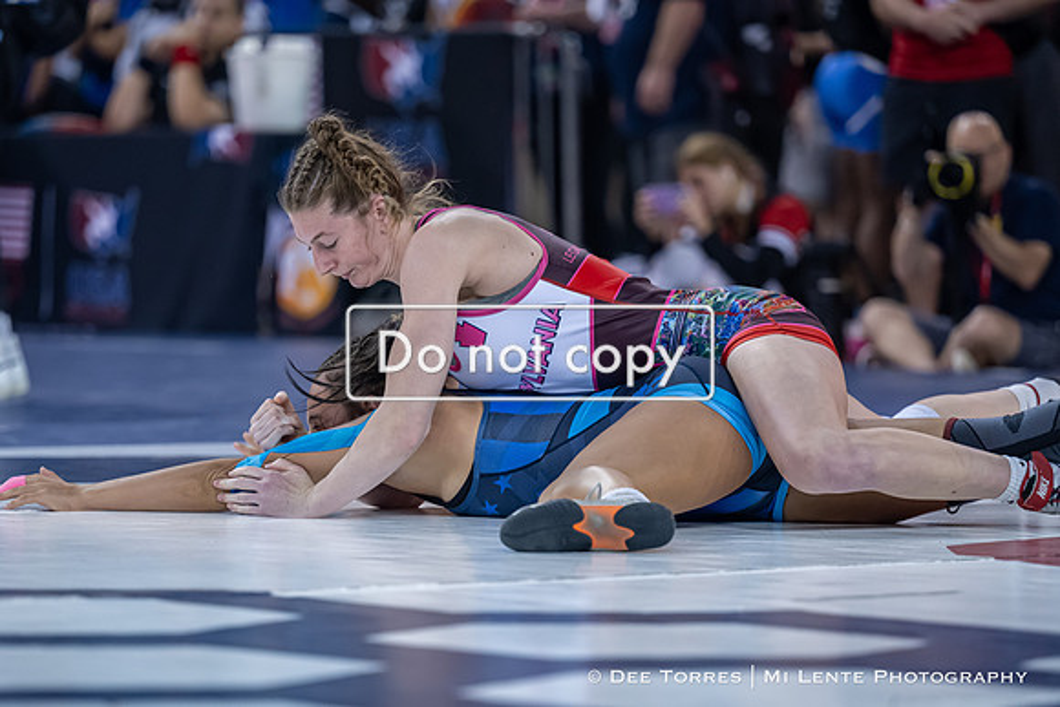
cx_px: 427
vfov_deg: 6.2
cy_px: 478
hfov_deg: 9.3
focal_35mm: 220
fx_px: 6480
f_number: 2.8
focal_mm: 160
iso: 1600
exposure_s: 1/800
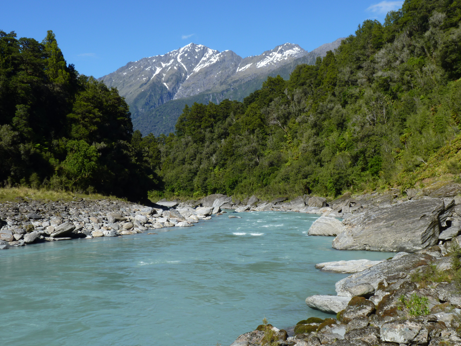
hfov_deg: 42.9
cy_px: 171
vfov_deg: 32.9
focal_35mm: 44
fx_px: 586
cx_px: 226
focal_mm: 7.6
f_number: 5.6
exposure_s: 1/320
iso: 80
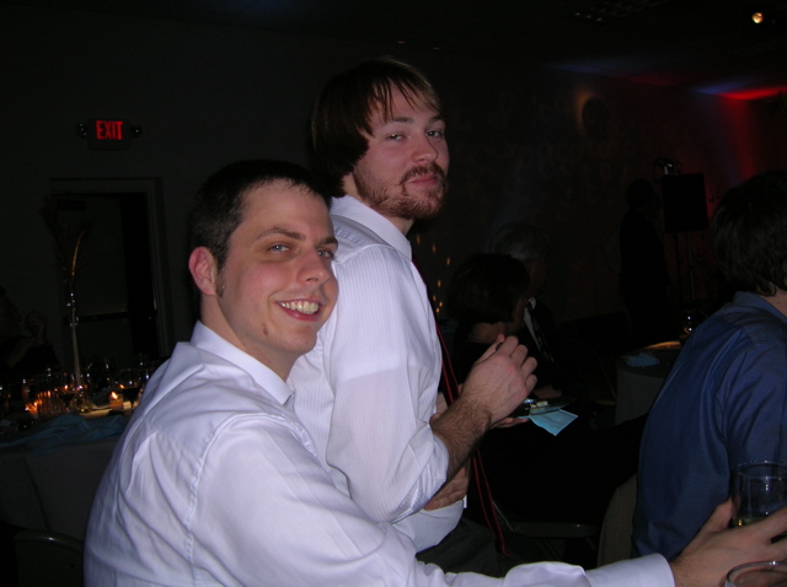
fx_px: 772
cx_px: 394
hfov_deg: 54.0
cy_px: 294
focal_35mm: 34
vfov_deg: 41.7
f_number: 2.9
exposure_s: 1/60.1
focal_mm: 5.7
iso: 50
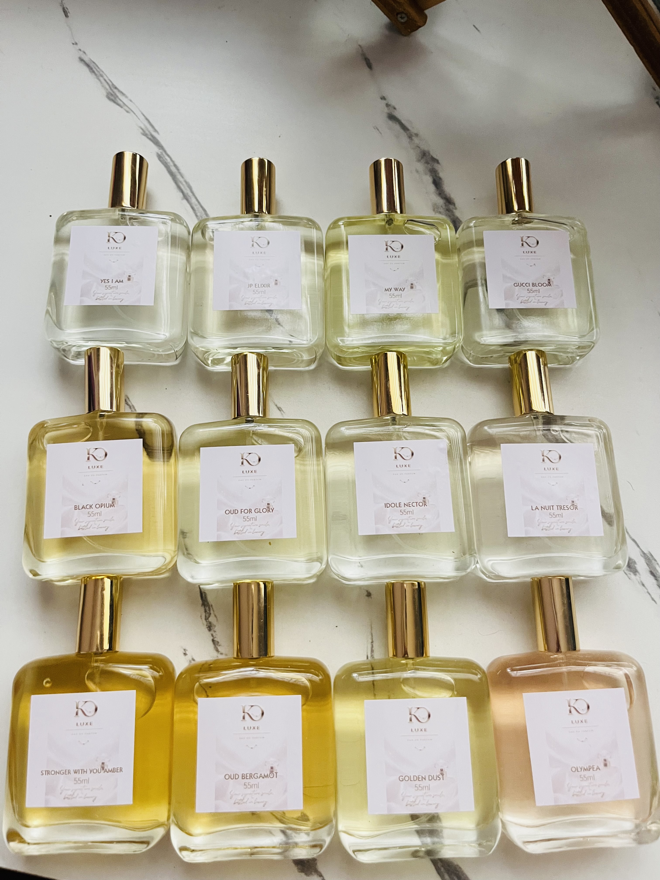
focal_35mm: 26
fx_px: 661
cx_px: 330
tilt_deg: -73.9
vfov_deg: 67.3
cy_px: 440
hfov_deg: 53.1
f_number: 1.6
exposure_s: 1/54
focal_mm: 5.1
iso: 500
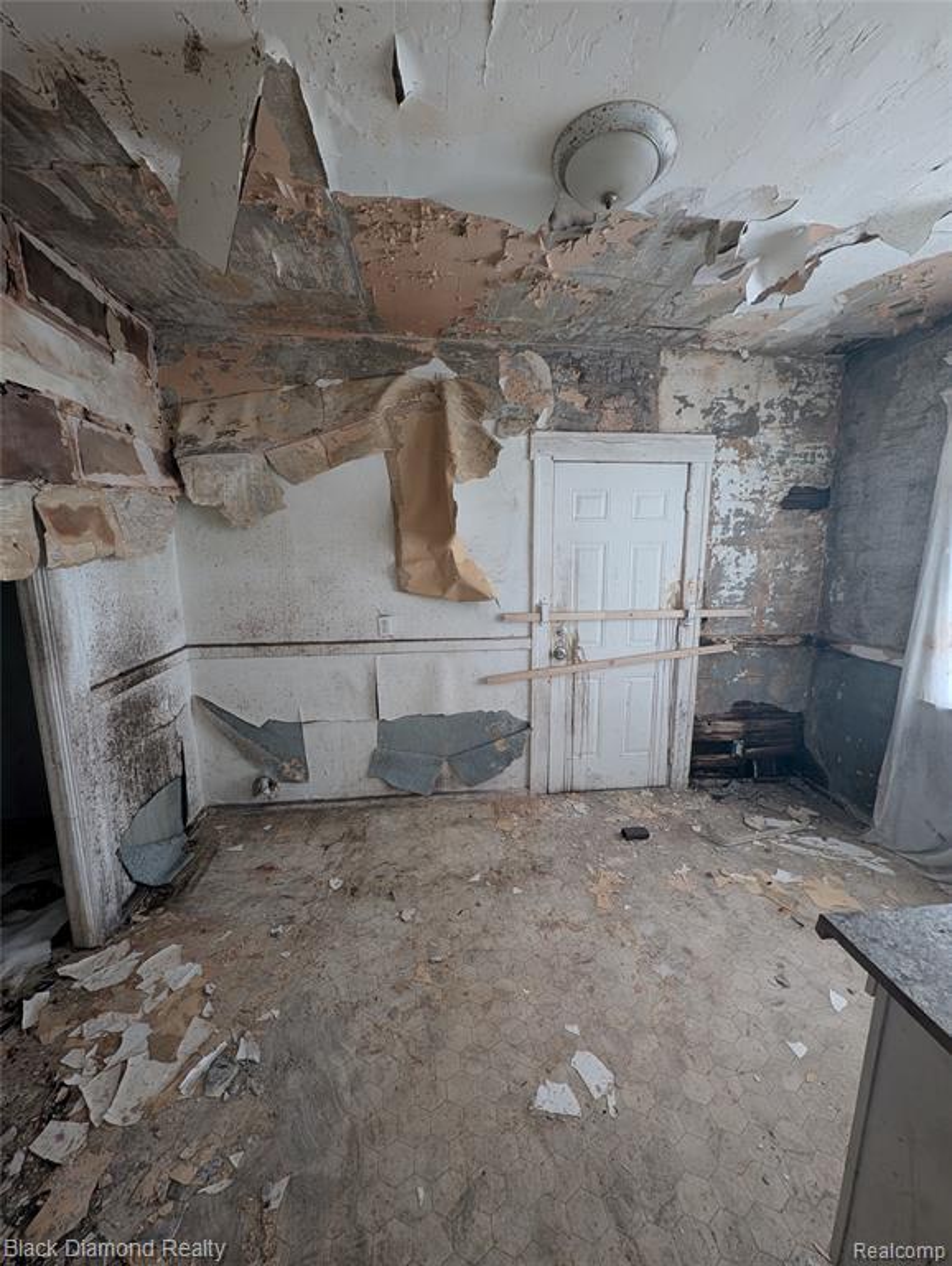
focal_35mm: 12
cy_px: 633
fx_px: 439
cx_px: 476
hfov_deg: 94.6
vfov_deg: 110.5
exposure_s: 1/23.8
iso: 688
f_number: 1.7
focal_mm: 2.02
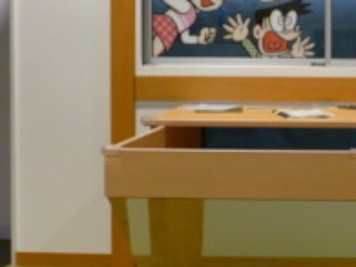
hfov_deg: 25.0
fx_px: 761
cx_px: 360
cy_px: 66
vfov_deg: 19.7
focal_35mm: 74
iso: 320
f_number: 3.5
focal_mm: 5.3
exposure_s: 1/30
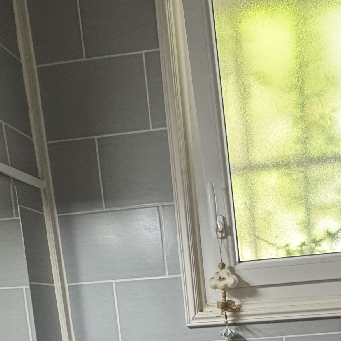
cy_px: 378
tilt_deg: -9.1
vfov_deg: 35.0
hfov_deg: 39.8
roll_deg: +4.5
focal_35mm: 41
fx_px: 457
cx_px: 256
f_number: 2.2
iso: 400
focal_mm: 2.22
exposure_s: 1/50
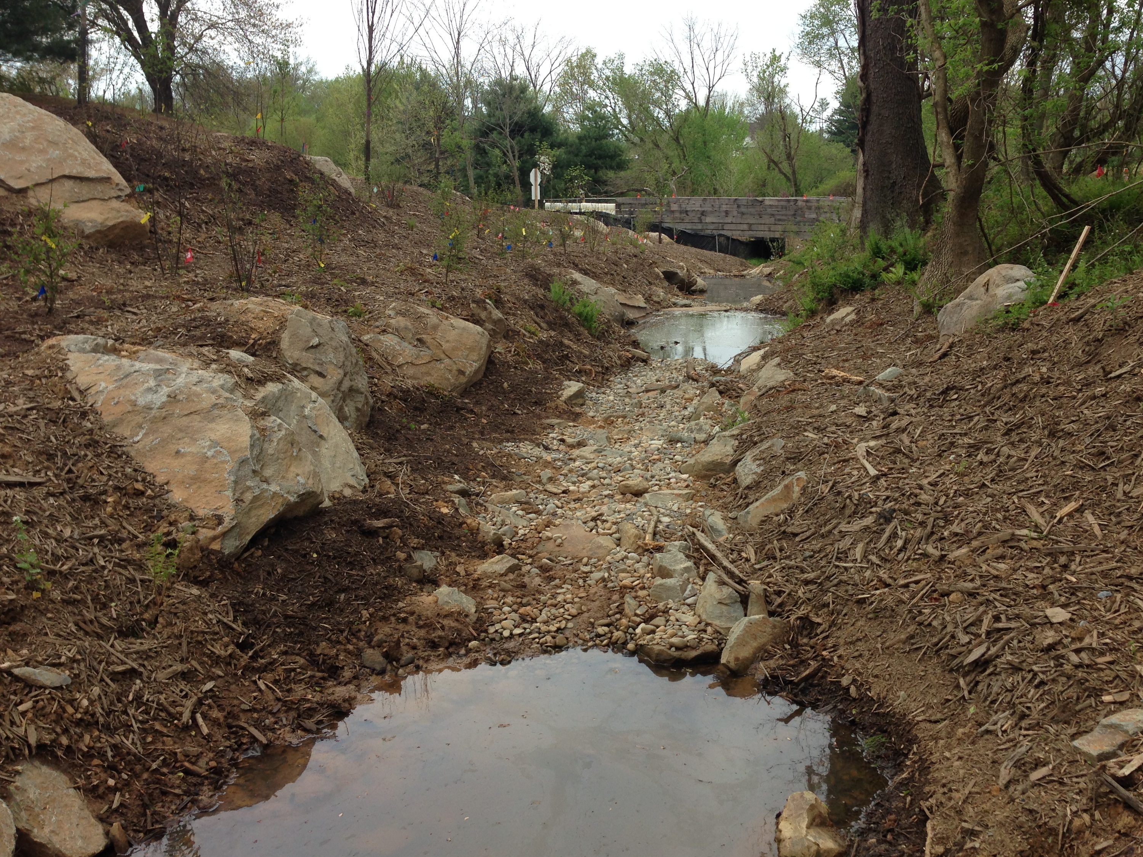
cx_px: 623
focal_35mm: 36
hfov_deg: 51.3
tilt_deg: -11.1
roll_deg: +0.6
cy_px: 400
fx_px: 1189
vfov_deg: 39.6
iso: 50
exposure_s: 1/583
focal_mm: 4.12
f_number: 2.4
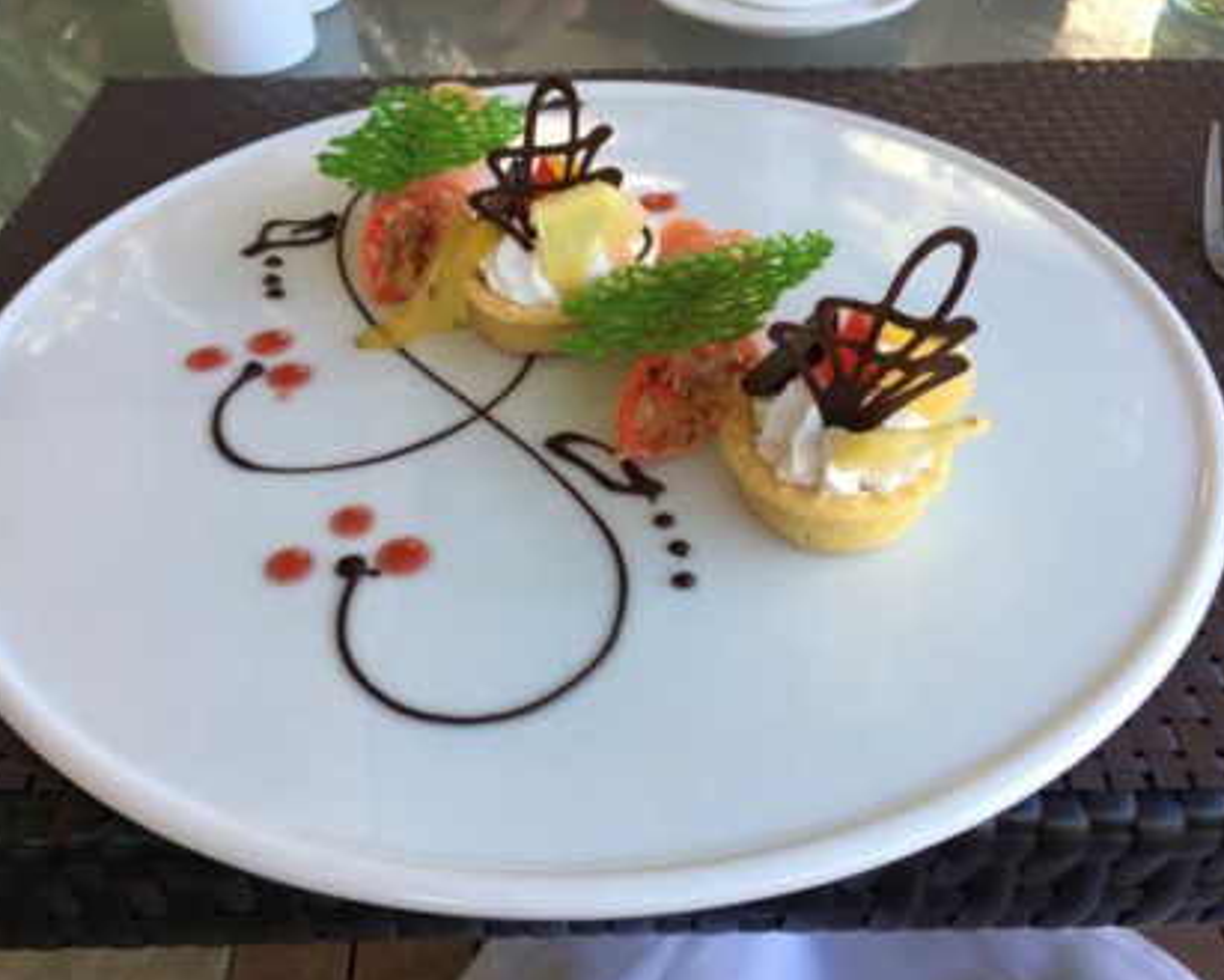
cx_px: 599
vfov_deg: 47.1
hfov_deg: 57.2
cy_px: 494
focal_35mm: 31
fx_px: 1123
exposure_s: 1/100
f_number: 2.2
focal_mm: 4.15
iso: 32
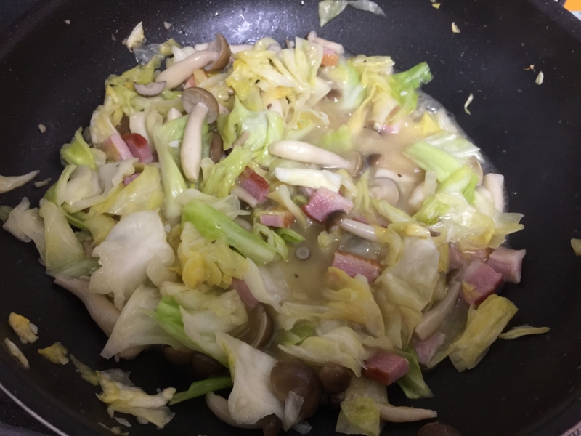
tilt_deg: -56.9
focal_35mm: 29
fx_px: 487
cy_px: 218
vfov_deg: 48.2
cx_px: 290
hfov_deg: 61.7
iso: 125
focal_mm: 4.15
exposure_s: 1/15
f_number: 2.2
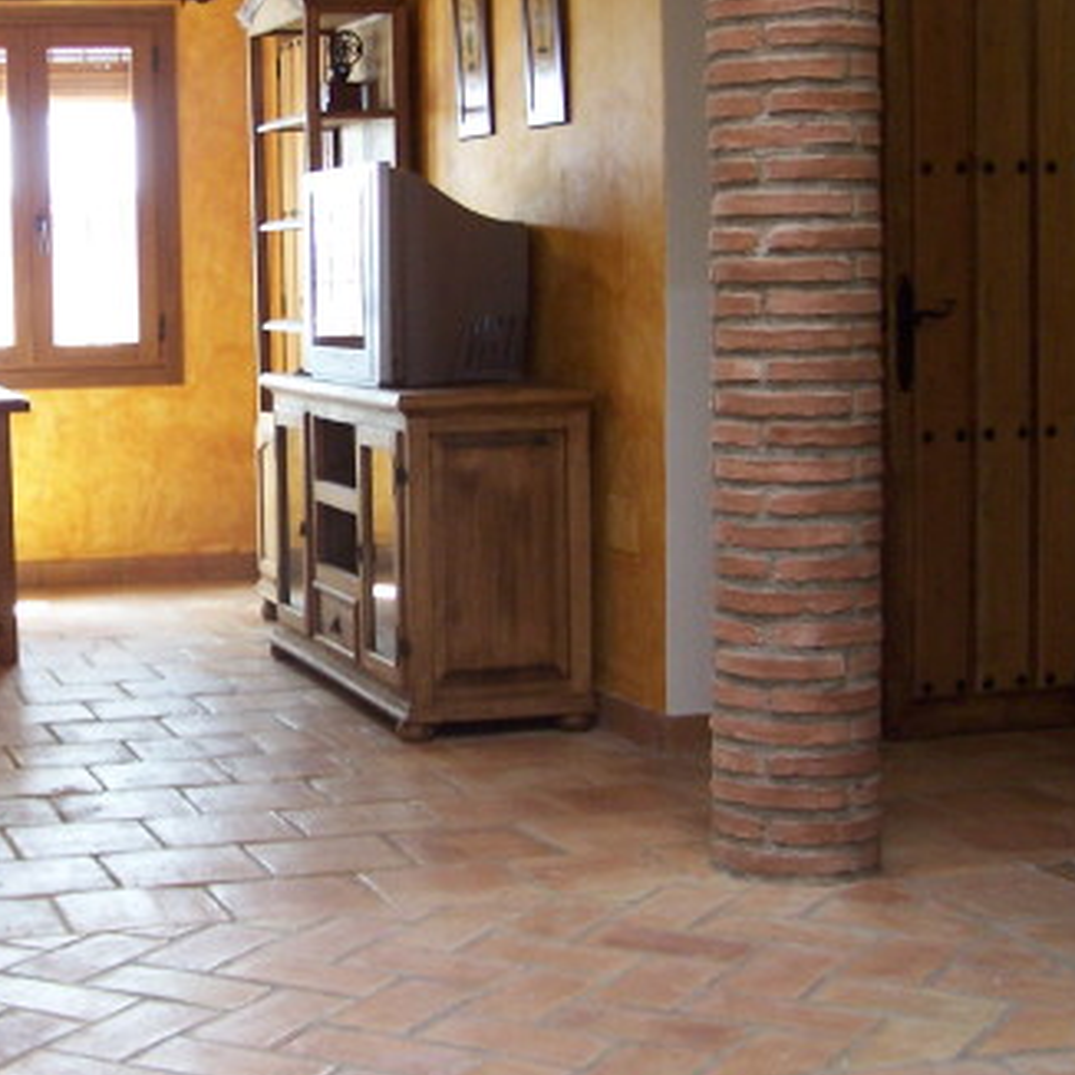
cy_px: 455
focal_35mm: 67
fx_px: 2354
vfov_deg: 25.7
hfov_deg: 25.2
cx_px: 181
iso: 140
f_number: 2.8
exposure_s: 1/20
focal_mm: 6.3
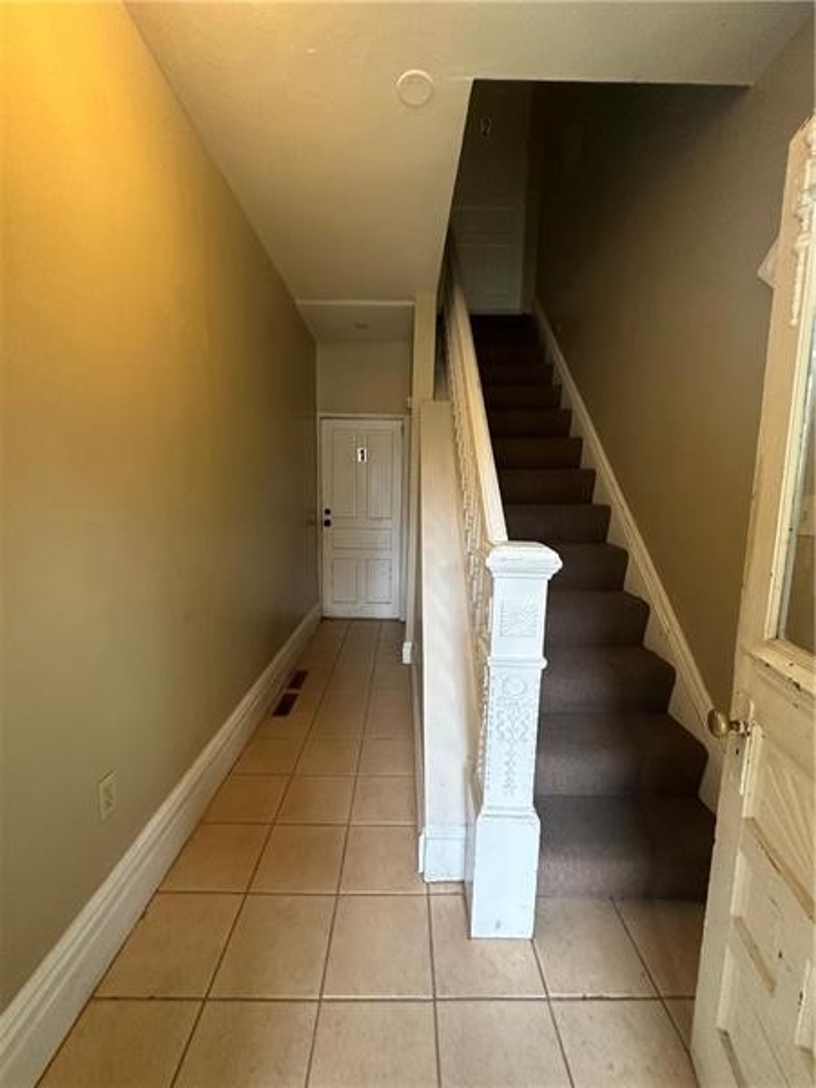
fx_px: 440
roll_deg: -2.8
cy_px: 544
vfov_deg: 102.1
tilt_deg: -4.7
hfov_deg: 85.7
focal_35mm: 14
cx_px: 408
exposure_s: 1/60
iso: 400
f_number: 2.2
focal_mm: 2.22
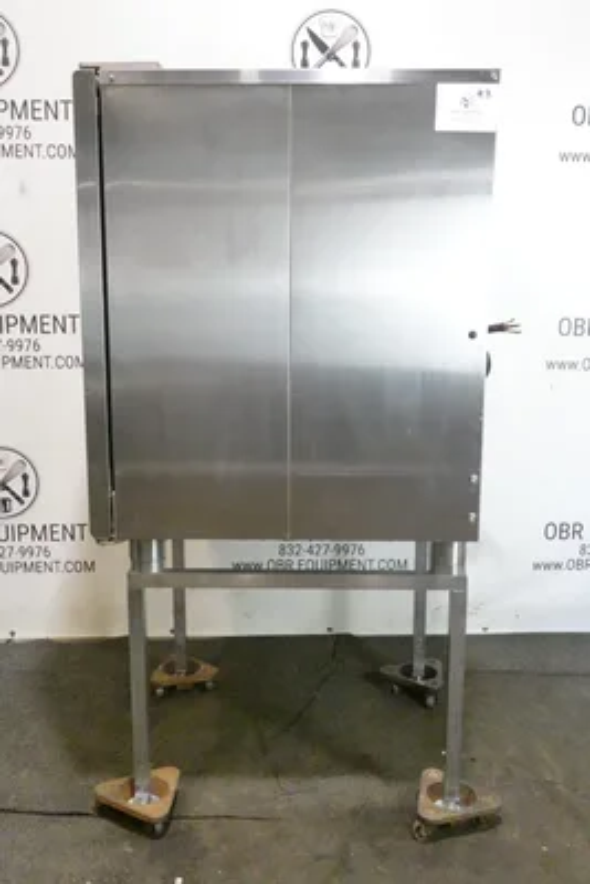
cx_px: 295
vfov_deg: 51.9
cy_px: 442
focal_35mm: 37
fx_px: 909
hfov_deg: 36.0
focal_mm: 13.84
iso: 6400
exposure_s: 1/30
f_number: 9
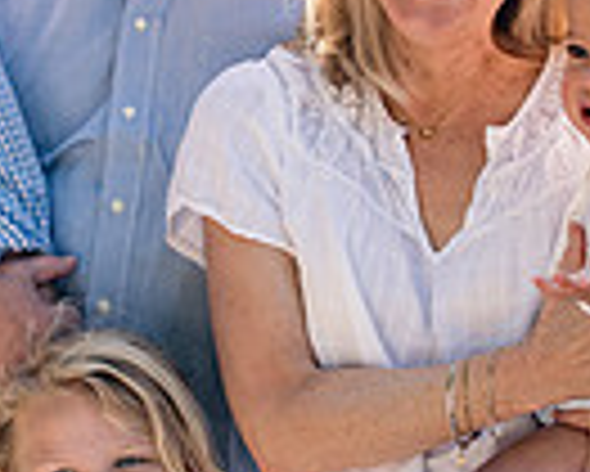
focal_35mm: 273
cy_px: 112
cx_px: 297
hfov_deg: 7.1
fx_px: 4771
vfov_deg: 5.7
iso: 320
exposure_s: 1/1600
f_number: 3.5
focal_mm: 85
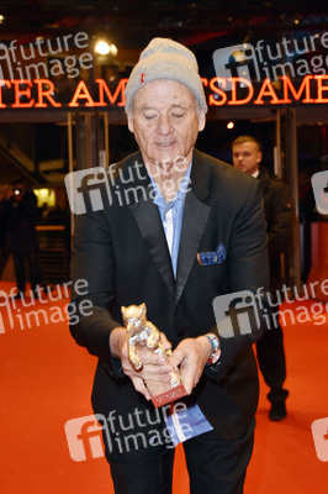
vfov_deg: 34.5
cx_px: 164
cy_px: 247
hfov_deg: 23.3
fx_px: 794
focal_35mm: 58
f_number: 5.6
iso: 400
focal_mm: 58
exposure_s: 1/125
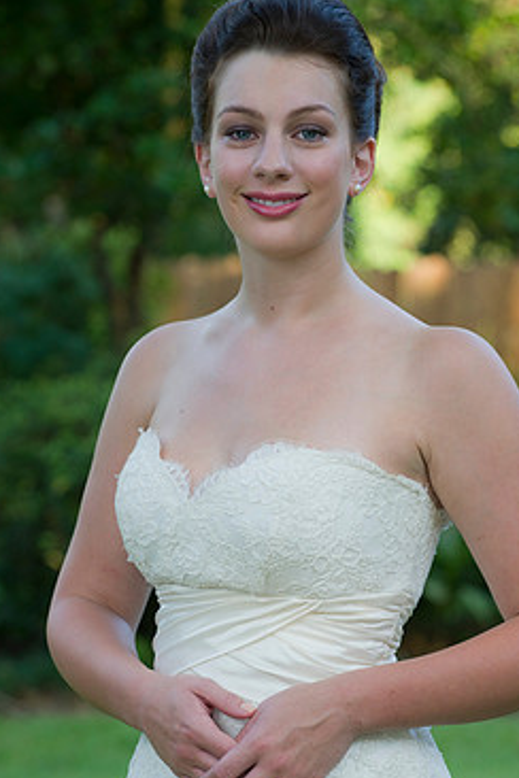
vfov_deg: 11.2
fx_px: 3979
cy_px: 455
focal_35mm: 184
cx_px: 307
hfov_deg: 7.5
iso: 400
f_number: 5.6
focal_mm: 150
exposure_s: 1/80
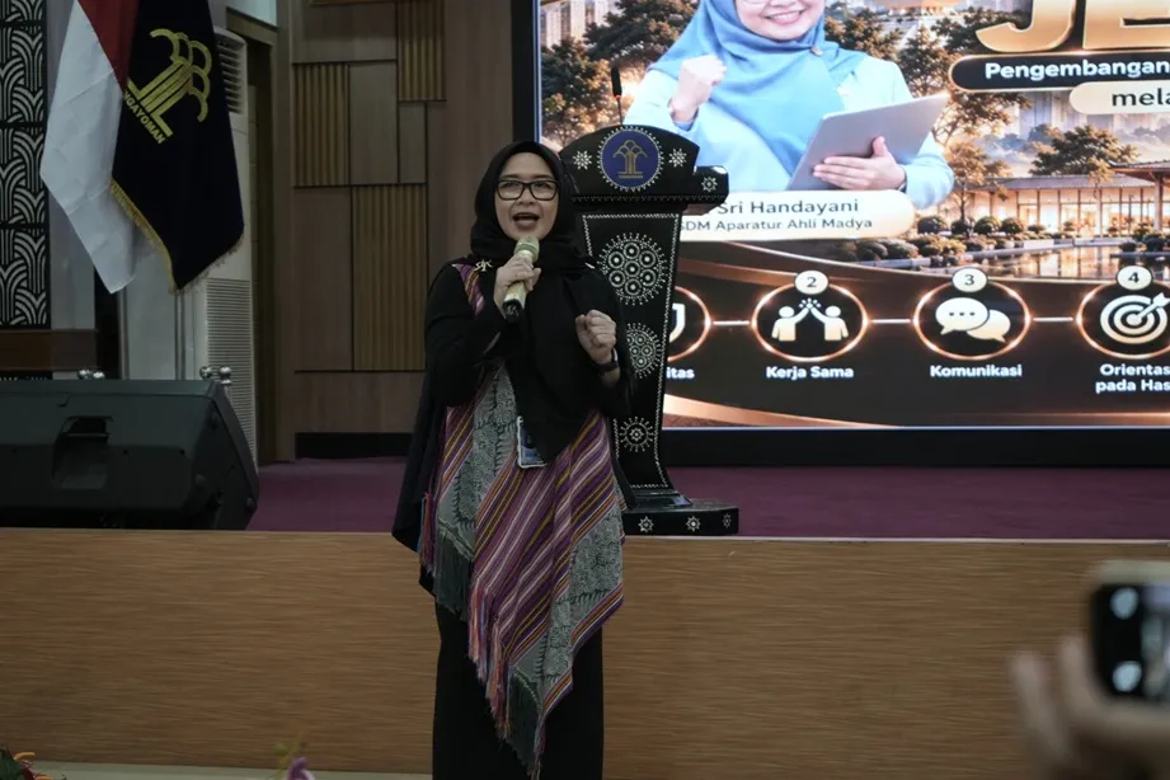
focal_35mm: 70
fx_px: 2275
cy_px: 390
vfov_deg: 19.5
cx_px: 585
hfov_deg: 28.8
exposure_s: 1/100
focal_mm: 70
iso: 4000
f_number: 5.6
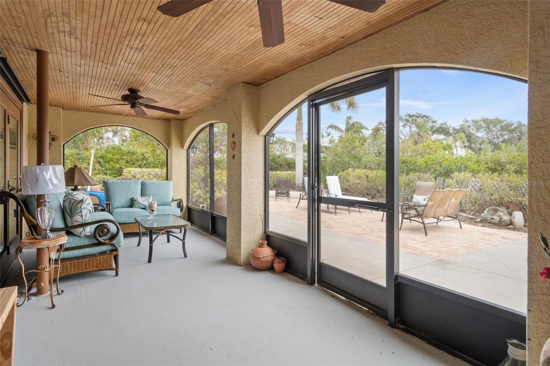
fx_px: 260
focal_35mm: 17
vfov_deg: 70.4
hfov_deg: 93.3
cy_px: 183
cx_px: 275
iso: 320
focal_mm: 17
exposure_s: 1/6
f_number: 8
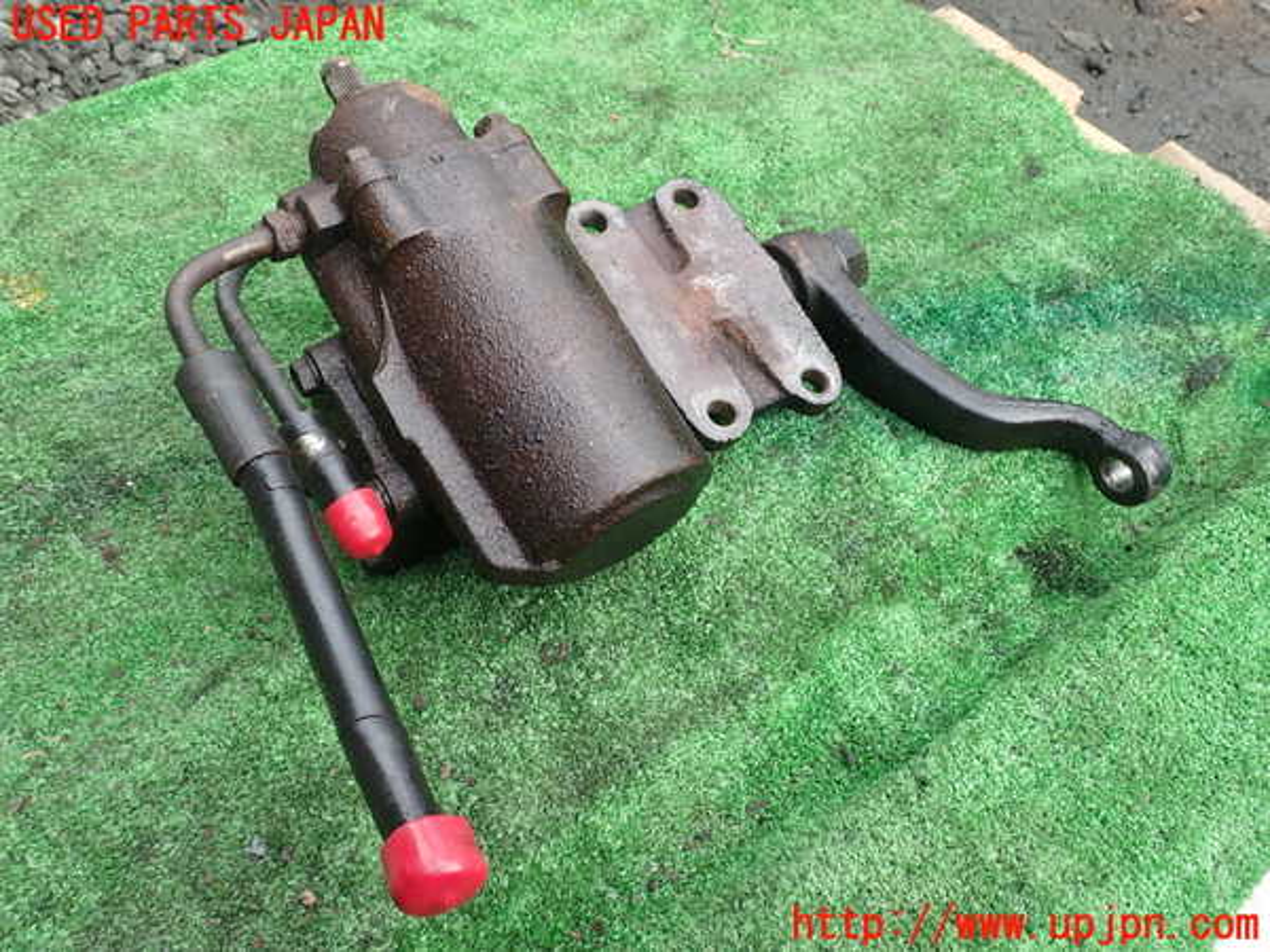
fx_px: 1101
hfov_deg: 60.0
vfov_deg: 46.8
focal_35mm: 30
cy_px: 476
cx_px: 635
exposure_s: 1/100
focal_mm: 5.4
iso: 100
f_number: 3.2
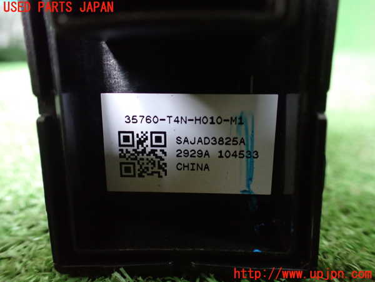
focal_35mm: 30
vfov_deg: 46.8
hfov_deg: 60.0
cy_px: 141
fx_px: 325
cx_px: 188
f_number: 2.3
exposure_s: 1/30
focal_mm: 5.4
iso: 1000
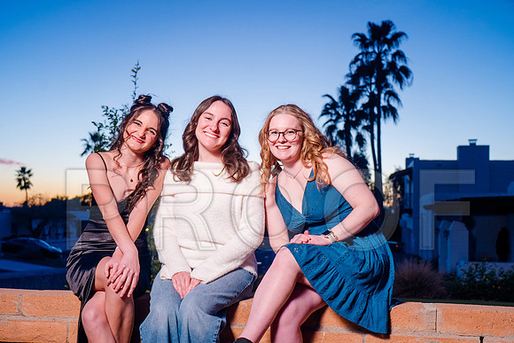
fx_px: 585
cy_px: 172
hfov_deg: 47.4
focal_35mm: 41
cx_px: 257
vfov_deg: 32.6
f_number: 4
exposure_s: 1/200
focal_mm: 41
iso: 800
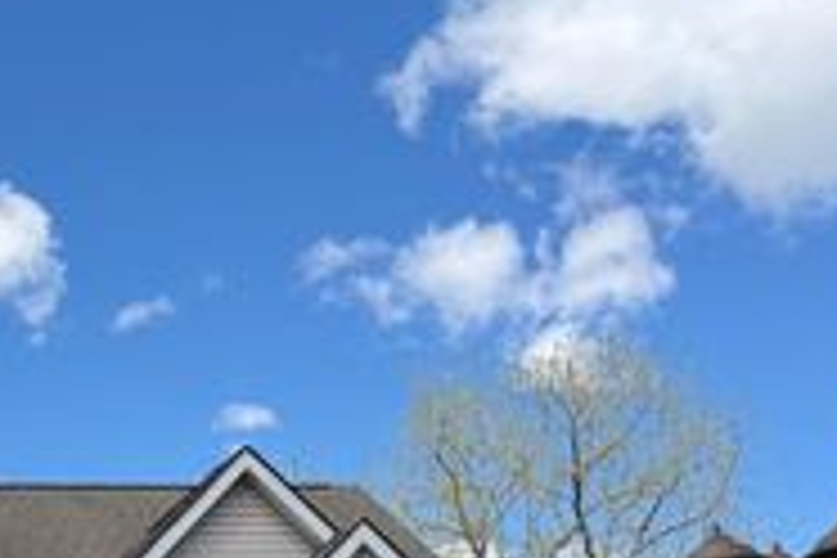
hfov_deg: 27.7
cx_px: -68
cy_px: 785
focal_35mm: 67
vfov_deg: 18.5
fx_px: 1558
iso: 80
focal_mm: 6.76
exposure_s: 1/2801
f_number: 1.78
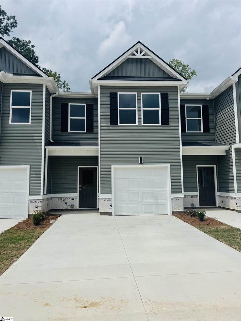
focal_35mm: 24
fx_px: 223
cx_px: 120
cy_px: 160
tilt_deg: +6.2
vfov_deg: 71.6
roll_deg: +0.3
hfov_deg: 56.8
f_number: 1.78
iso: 80
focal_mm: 6.76
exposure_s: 1/7092
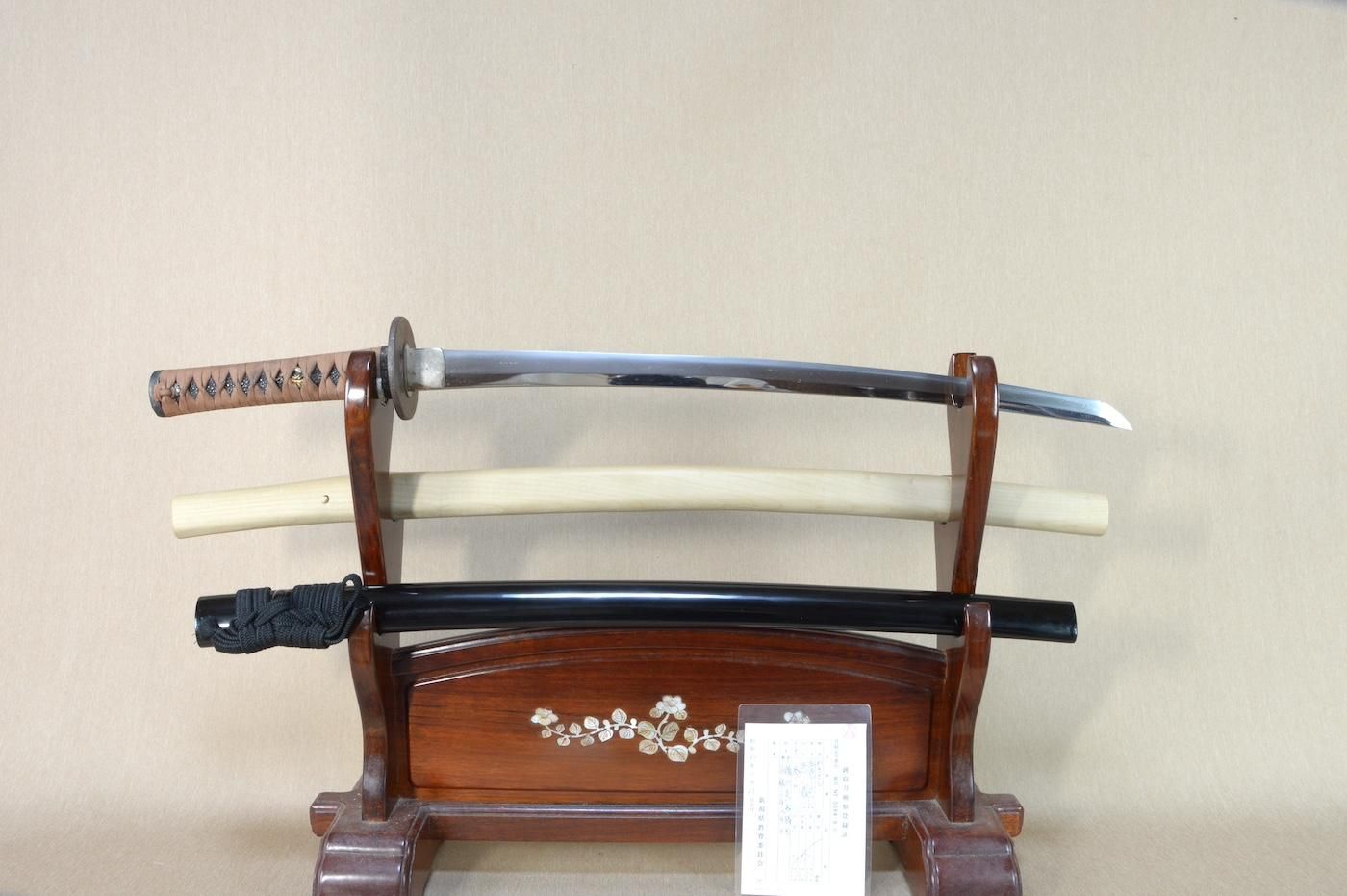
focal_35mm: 30
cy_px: 448
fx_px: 1122
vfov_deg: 43.5
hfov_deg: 62.0
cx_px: 674
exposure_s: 1/2
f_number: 11
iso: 400
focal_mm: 20
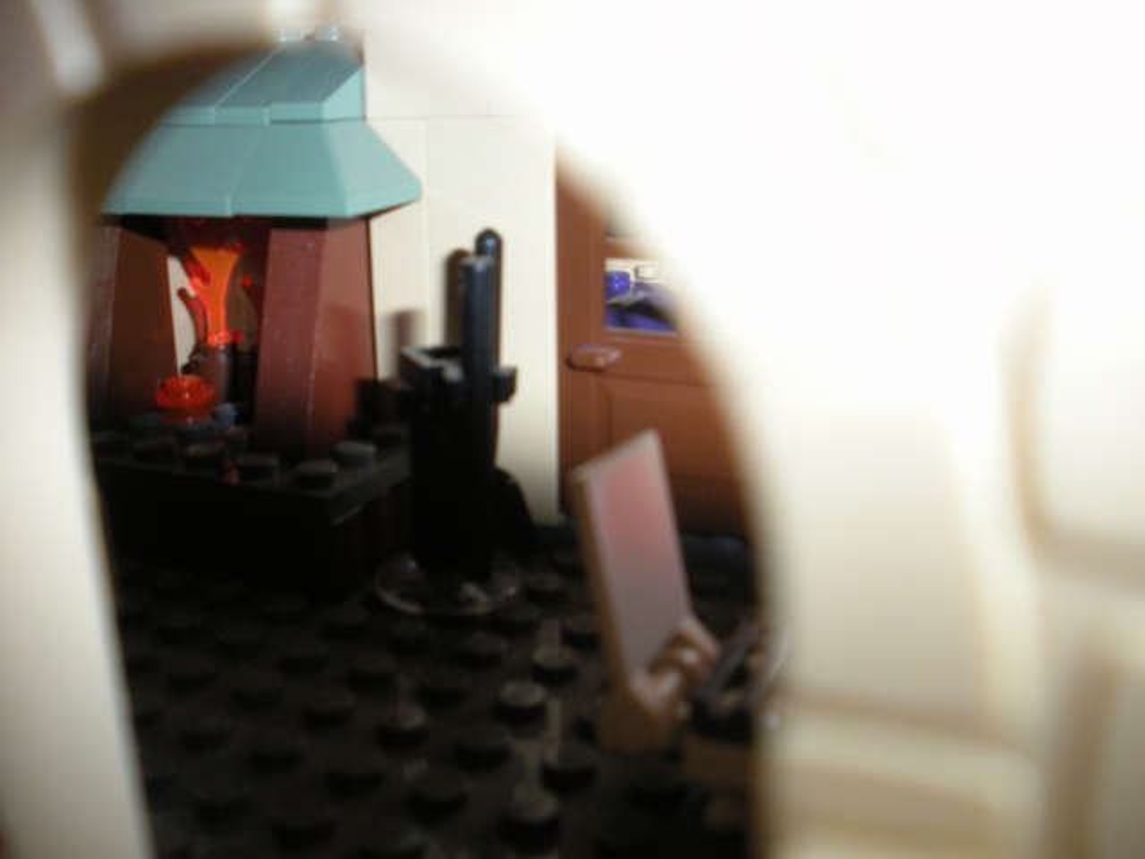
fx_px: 1158
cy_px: 430
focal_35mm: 35
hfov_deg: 52.6
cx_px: 572
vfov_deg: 40.7
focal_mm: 6.3
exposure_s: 1/60
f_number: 3.5
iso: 200
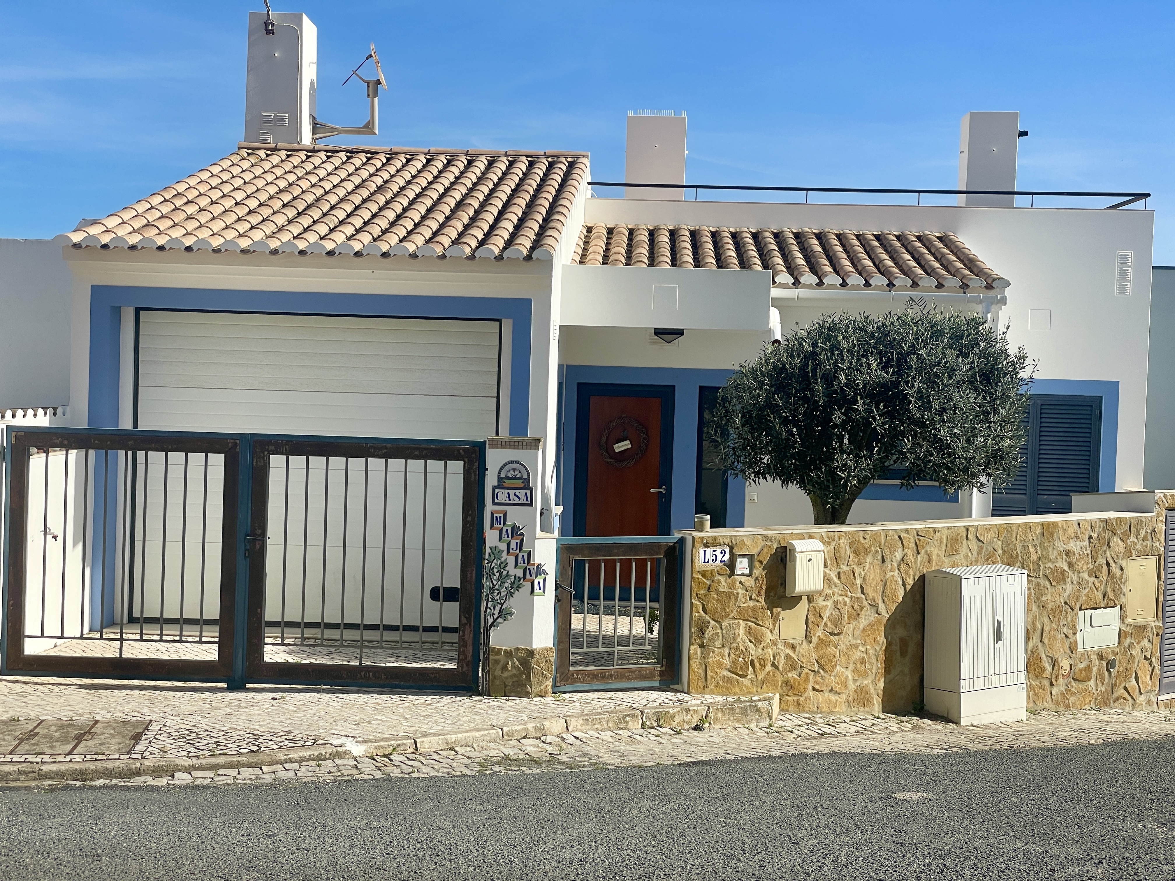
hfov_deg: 36.8
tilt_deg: -2.4
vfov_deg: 28.0
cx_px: 588
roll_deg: -1.4
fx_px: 1765
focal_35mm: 52
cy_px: 440
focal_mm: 6
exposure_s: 1/2398
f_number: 2
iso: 25
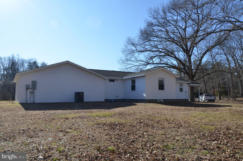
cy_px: 80
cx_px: 122
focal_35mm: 27
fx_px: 182
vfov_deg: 47.7
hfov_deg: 67.5
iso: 100
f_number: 8
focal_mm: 18
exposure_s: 1/250
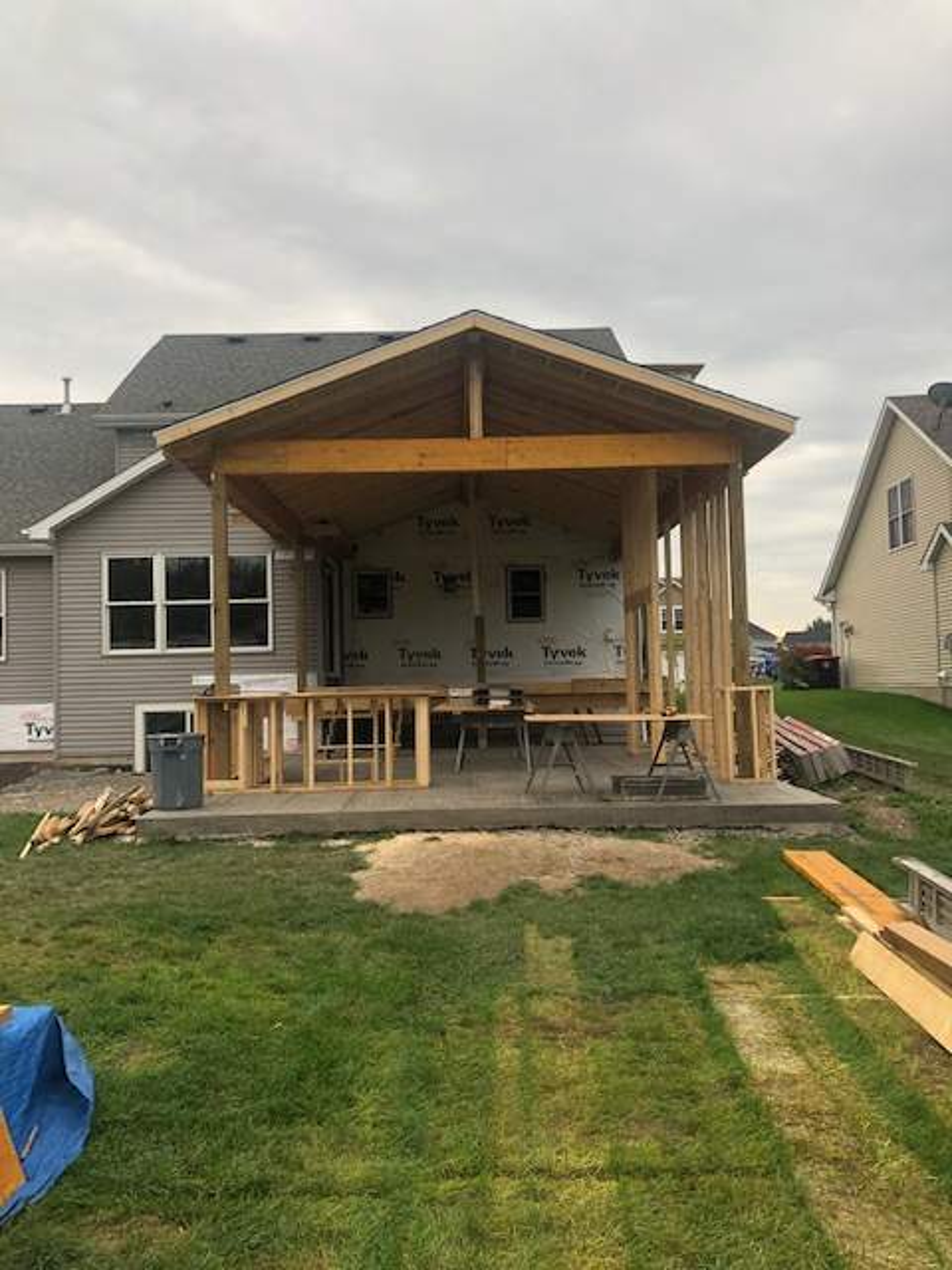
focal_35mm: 28
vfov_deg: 63.4
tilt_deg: +3.1
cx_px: 476
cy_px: 635
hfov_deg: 49.7
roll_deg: +0.7
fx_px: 1027
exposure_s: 1/120
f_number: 1.8
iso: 40
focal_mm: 4
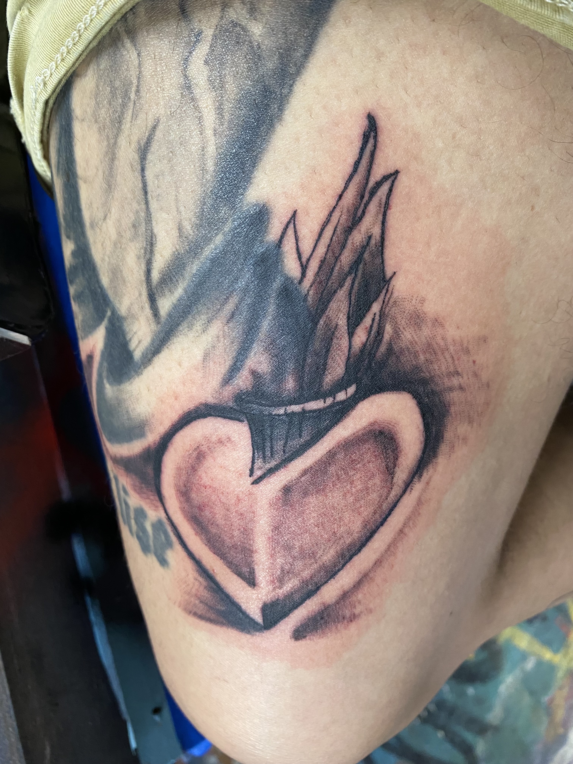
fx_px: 574
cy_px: 382
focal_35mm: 26
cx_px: 286
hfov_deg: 53.1
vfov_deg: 67.3
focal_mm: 4.25
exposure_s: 1/60
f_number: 1.8
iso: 400
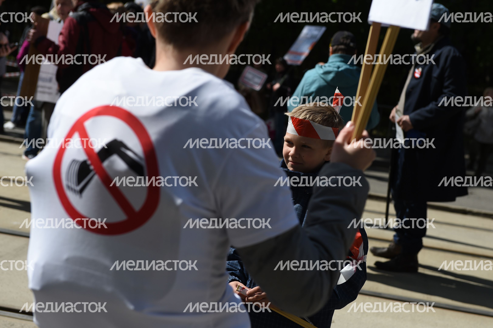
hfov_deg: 28.9
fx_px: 958
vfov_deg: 19.4
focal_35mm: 70
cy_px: 164
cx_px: 246
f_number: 5.6
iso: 400
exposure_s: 1/4000
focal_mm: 70
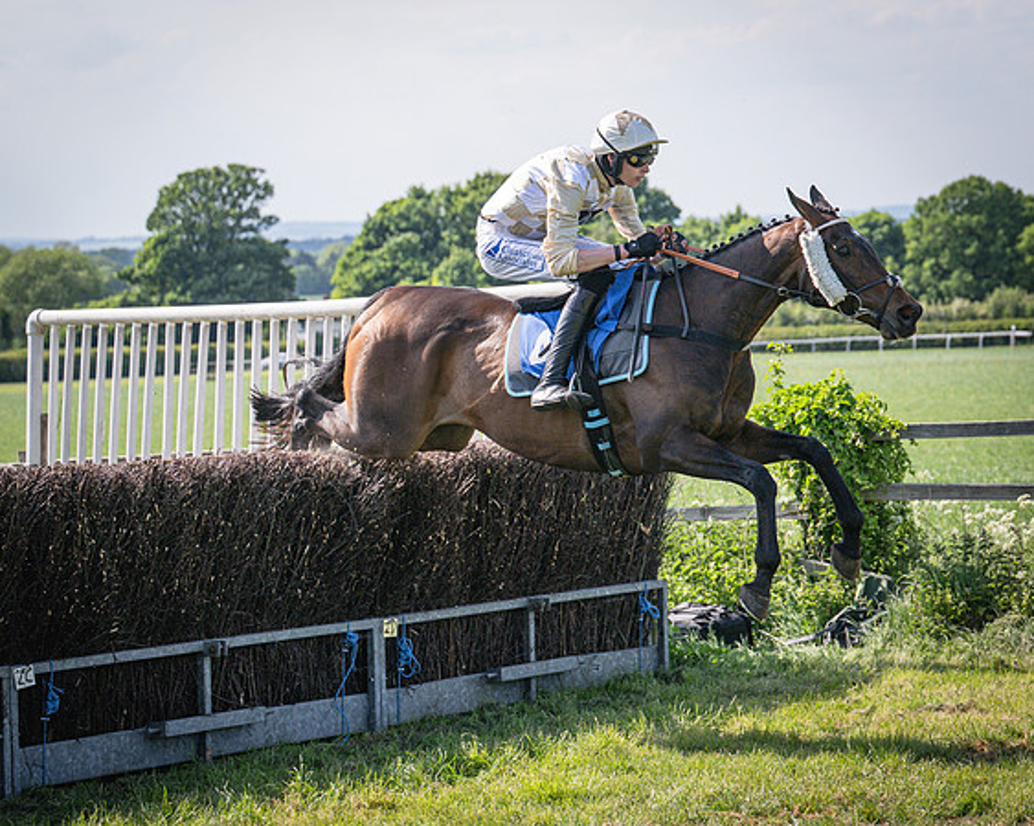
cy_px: 398
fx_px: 3617
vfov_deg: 13.0
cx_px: 638
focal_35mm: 118
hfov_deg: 16.3
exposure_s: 1/3200
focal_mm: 70
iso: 400
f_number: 4
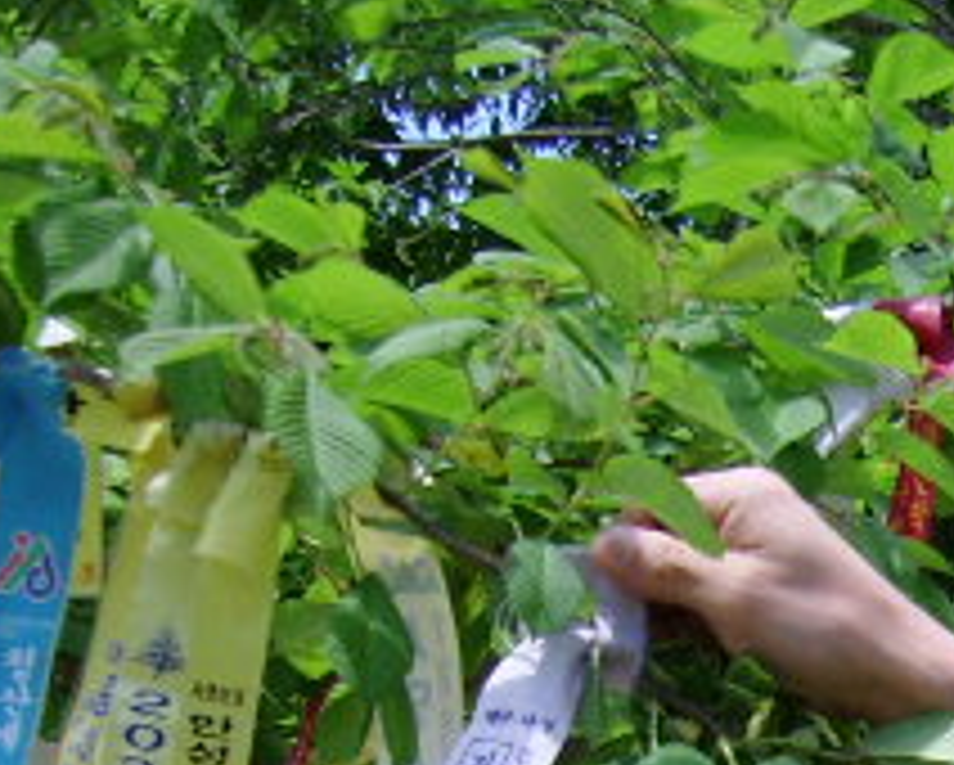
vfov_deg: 14.3
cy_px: 1035
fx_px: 2911
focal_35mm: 103
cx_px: 1017
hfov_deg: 18.0
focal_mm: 5.95
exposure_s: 1/458
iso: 50
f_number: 2.8
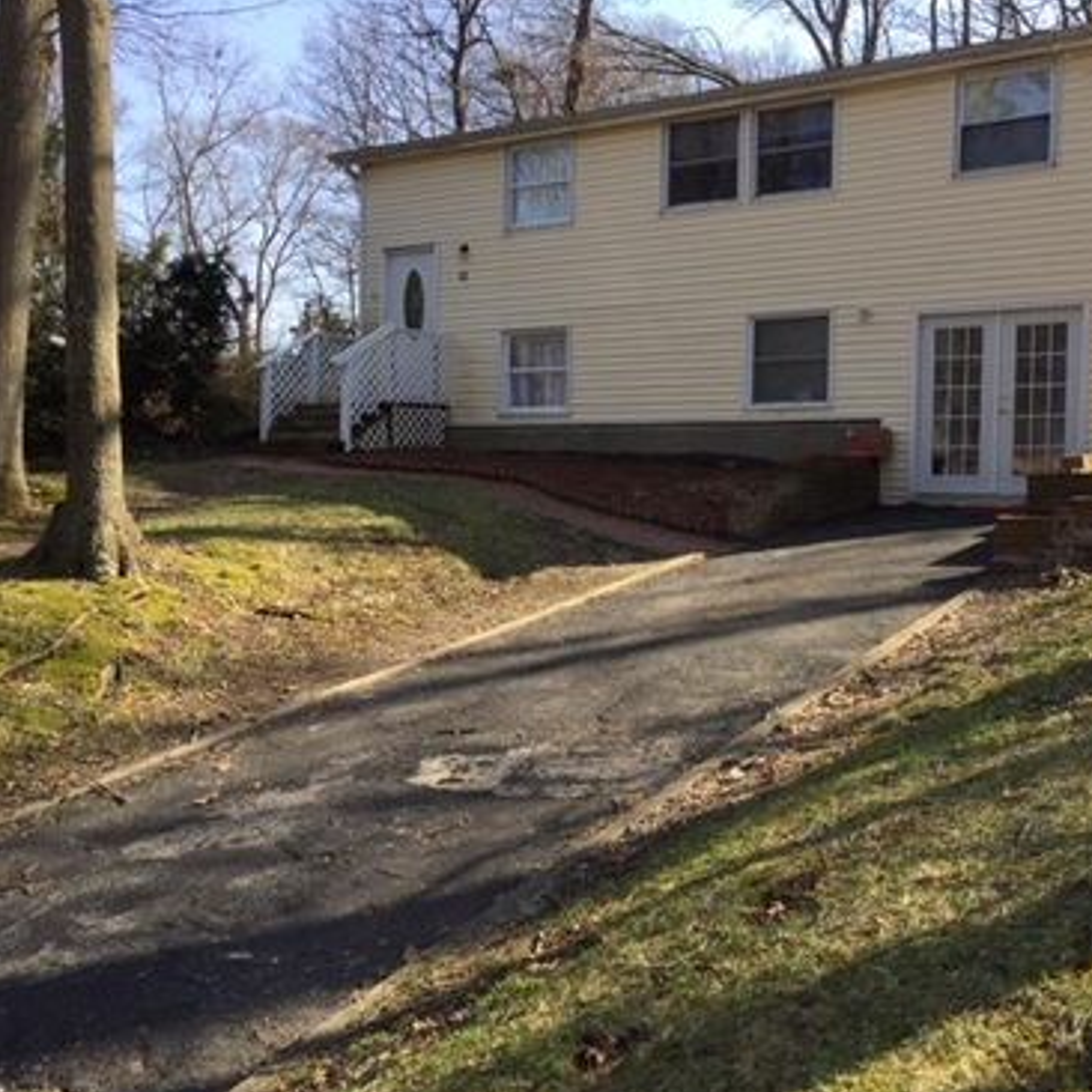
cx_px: 689
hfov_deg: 46.8
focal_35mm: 35
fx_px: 1249
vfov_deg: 47.2
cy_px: 550
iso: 32
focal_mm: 4.15
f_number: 2.2
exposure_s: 1/682
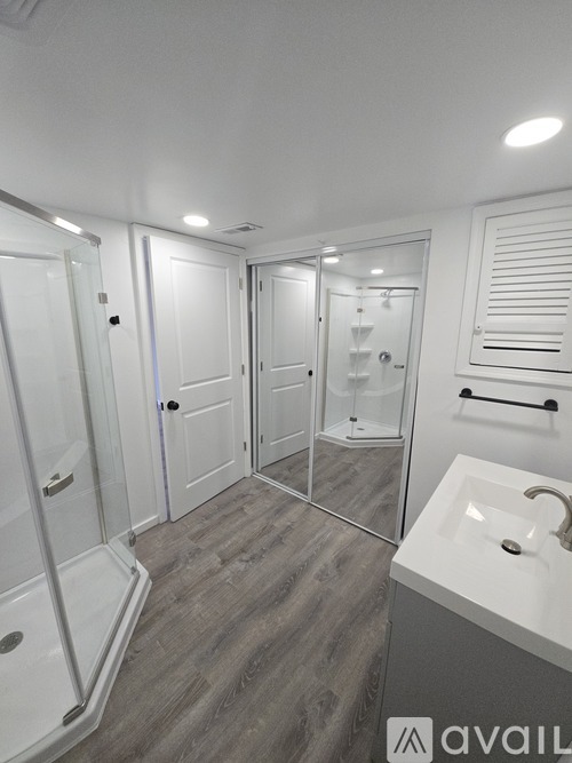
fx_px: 287
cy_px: 382
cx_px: 286
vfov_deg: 106.2
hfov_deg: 89.9
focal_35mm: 13
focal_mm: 1.7
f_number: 2.2
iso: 64
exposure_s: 1/60
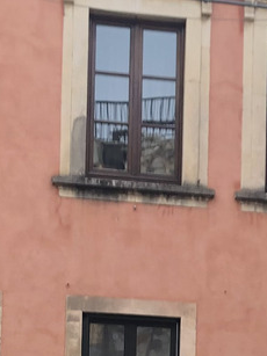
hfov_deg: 9.8
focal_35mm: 146
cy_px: 529
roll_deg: -1.1
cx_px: 414
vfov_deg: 12.8
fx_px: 1503
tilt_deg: +2.9
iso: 25
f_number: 1.8
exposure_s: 1/120
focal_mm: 4
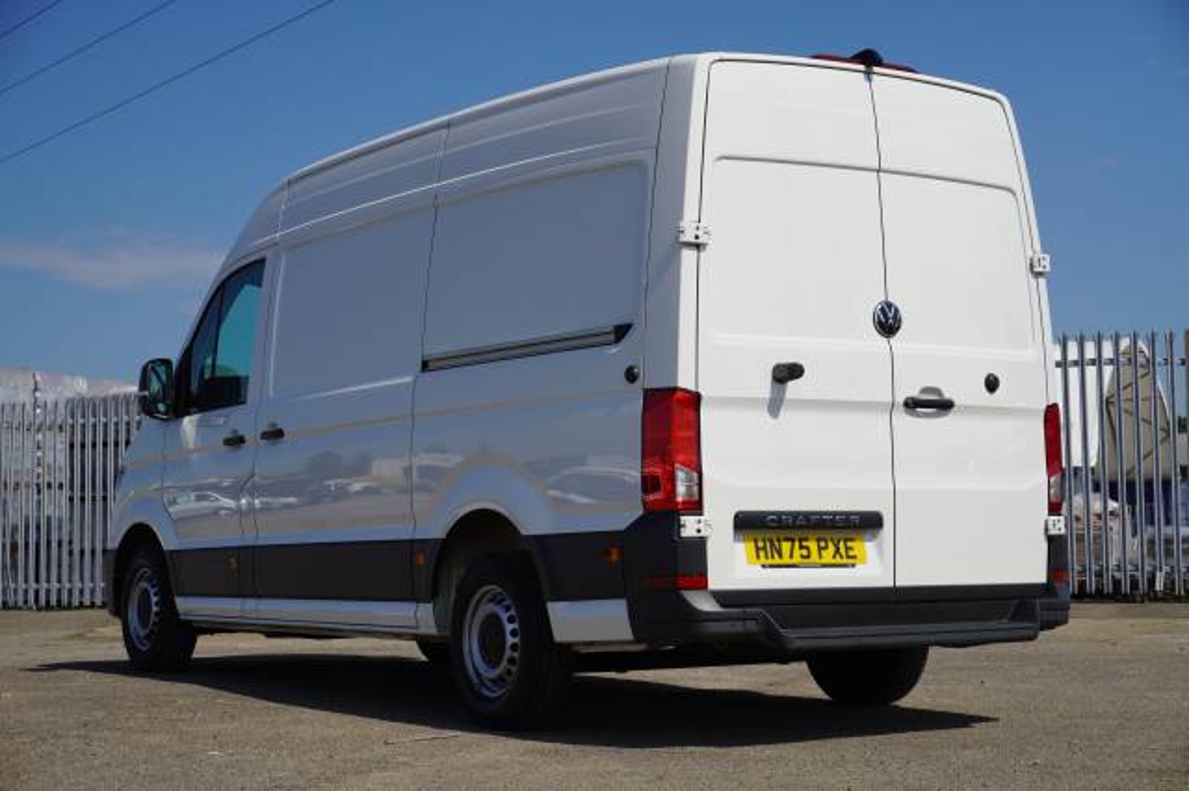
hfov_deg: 31.2
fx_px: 2129
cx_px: 594
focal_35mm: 64
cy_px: 396
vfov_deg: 21.1
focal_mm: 43
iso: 100
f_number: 11
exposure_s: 1/160
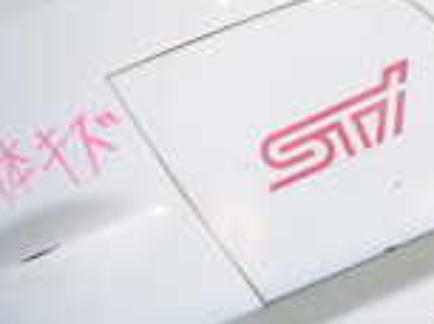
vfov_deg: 12.4
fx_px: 1476
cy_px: 14
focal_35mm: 118
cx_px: 599
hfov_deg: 15.7
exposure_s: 1/125
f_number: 2.3
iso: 160
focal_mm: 5.4
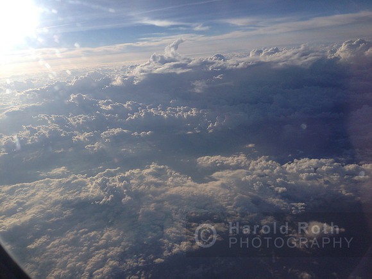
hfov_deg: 55.4
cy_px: 140
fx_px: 355
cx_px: 186
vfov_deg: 42.9
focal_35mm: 33
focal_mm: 4.13
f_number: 2.4
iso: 50
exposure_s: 1/3623
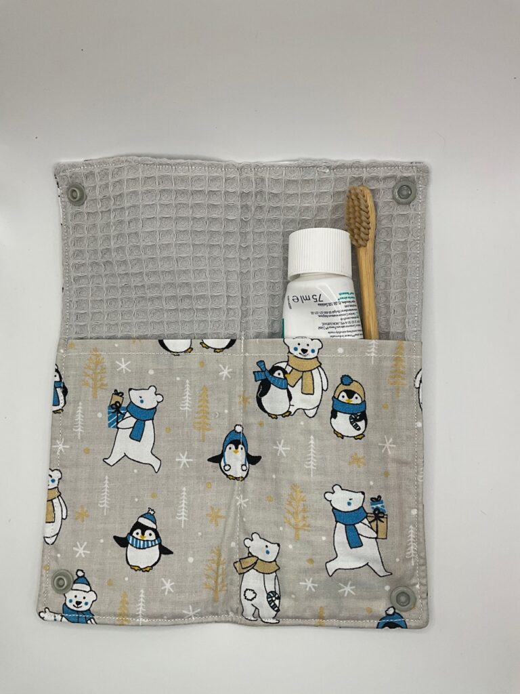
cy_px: 347
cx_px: 260
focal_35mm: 29
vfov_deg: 61.7
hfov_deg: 48.2
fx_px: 581
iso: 25
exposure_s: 1/320
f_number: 1.8
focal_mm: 3
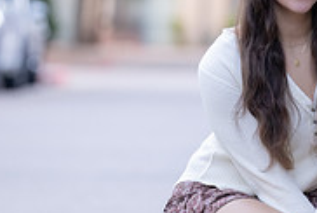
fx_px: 4163
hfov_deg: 4.4
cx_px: 273
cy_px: 128
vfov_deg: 2.9
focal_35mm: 472
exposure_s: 1/320
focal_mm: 139
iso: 1250
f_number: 2.8
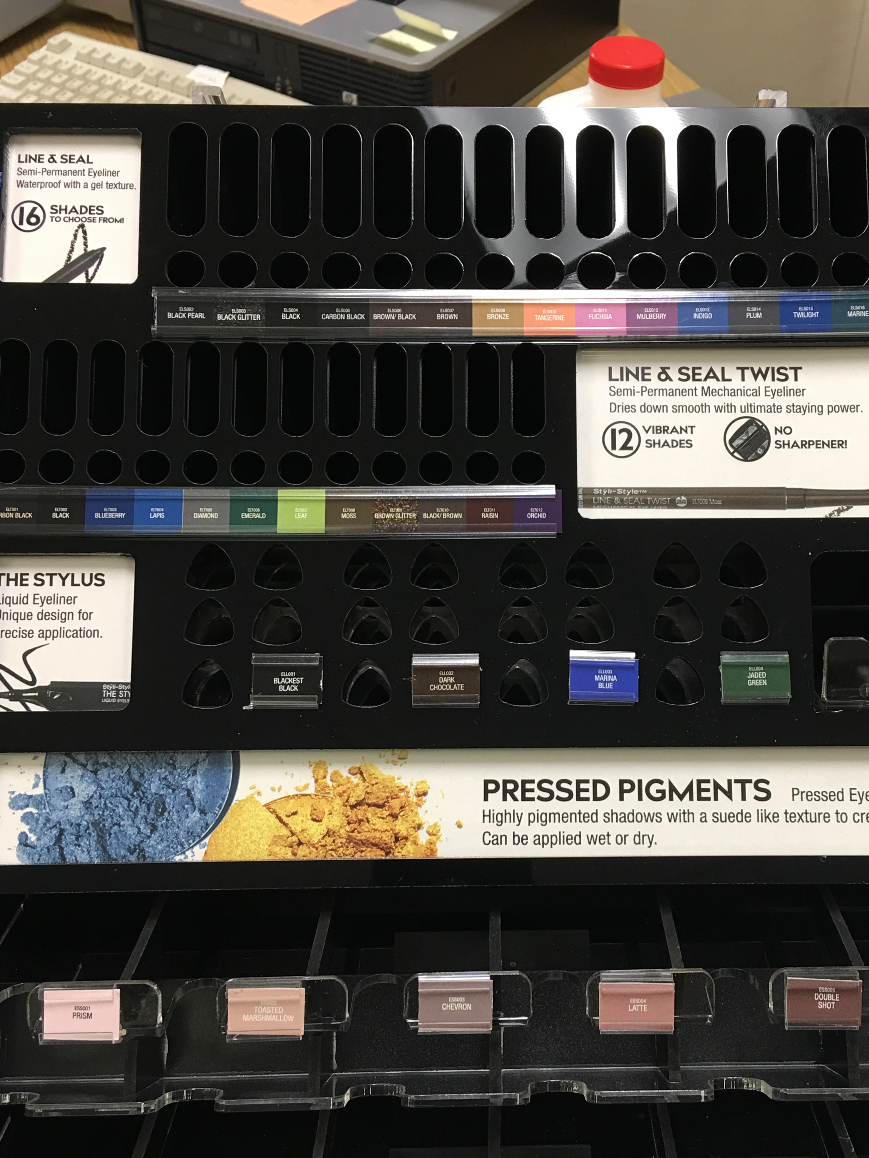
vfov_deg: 47.7
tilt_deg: -45.9
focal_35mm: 39
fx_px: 1305
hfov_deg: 36.7
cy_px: 658
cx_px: 524
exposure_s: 1/15
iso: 40
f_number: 2.2
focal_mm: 4.15
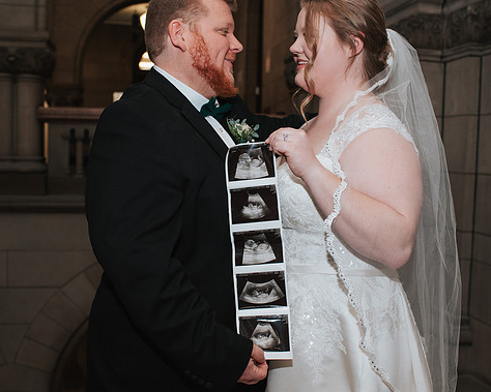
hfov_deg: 42.9
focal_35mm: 43
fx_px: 625
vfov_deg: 34.9
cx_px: 241
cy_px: 196
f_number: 3.5
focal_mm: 35
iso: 1000
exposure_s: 1/200
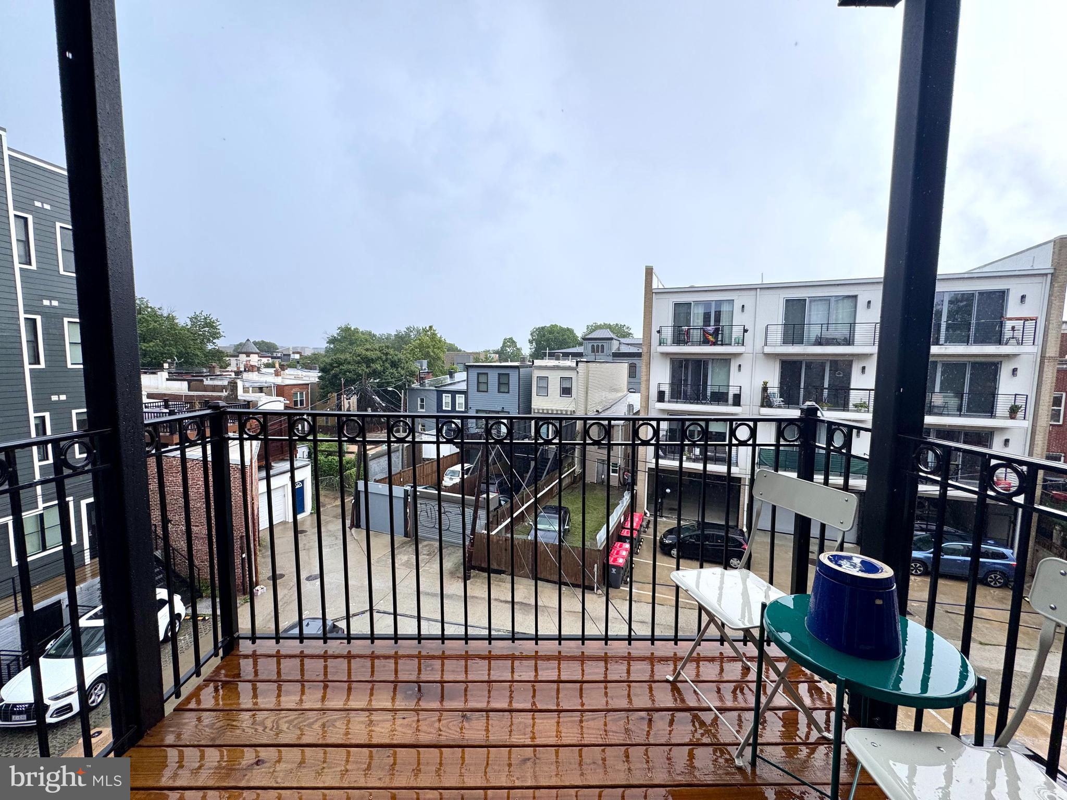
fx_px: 432
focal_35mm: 14
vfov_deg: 85.7
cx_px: 534
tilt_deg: -7.1
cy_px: 400
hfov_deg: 102.1
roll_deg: -1.4
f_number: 2.2
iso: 40
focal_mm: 2.22
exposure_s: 1/605
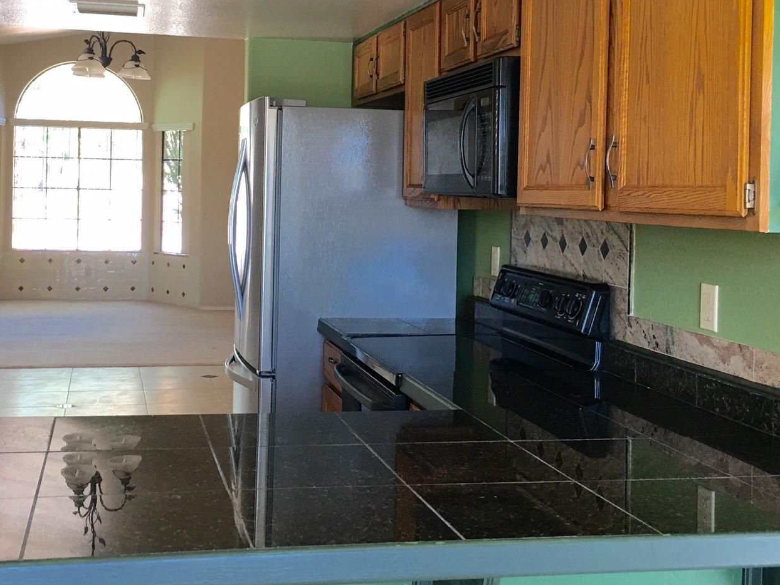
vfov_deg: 30.7
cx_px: 333
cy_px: 209
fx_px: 1059
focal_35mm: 47
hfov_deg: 40.3
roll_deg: -1.8
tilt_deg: +0.7
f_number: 2.2
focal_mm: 4.15
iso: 40
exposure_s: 1/30
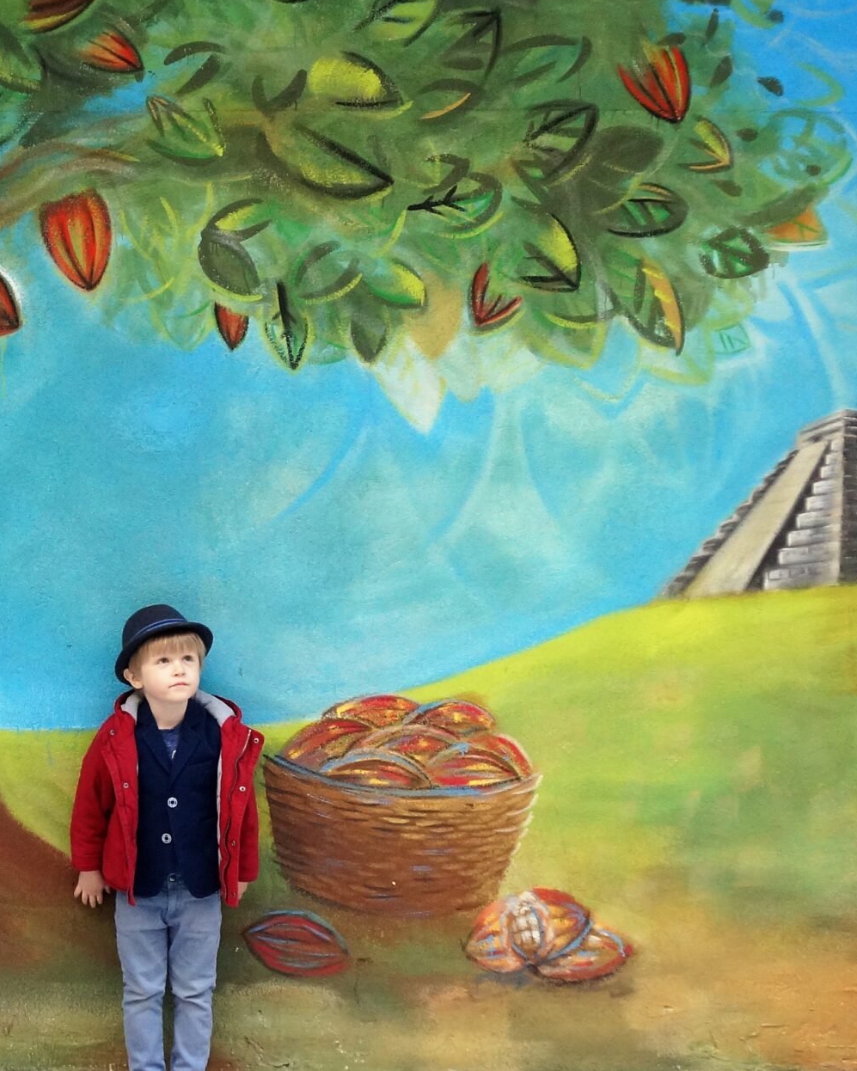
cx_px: -45
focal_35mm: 52
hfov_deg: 27.1
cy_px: 372
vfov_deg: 35.7
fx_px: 1648
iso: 1250
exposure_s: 1/160
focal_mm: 16
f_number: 4
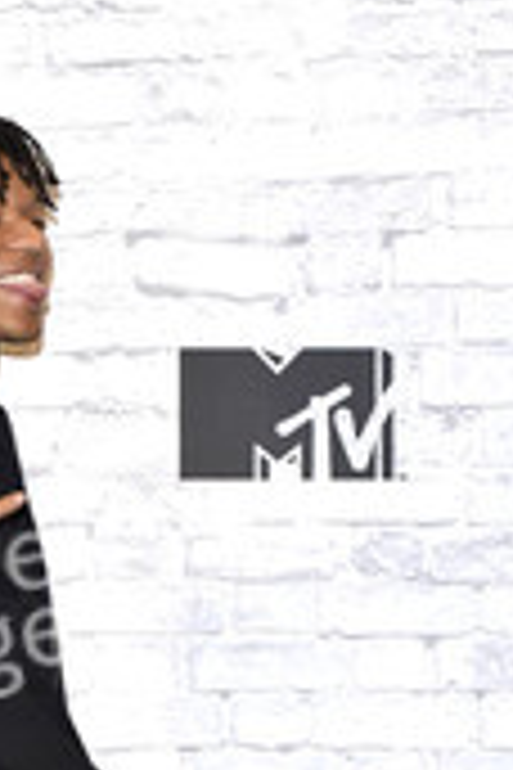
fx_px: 6006
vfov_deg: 7.3
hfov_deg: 4.9
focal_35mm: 281
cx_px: -27
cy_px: 865
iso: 2000
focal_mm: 120
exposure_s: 1/250
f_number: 6.3
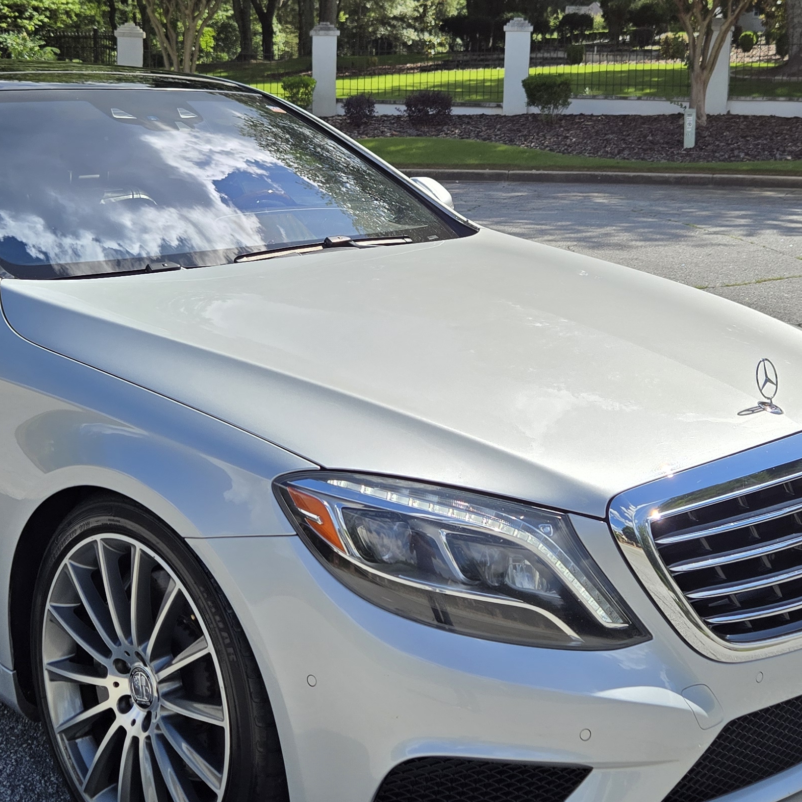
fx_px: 1337
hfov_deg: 33.4
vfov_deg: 33.0
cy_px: 246
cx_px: 381
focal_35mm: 51
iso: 25
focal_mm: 5.4
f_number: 1.8
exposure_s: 1/2905
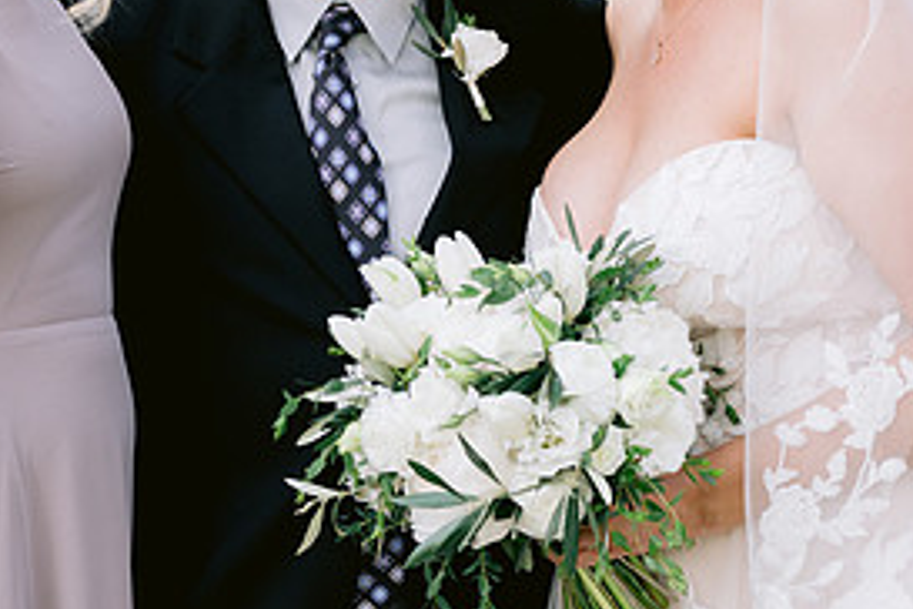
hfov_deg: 17.6
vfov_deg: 11.8
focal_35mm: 116
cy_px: 198
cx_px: 458
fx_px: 2942
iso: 400
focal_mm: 50
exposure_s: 1/320
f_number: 2.8
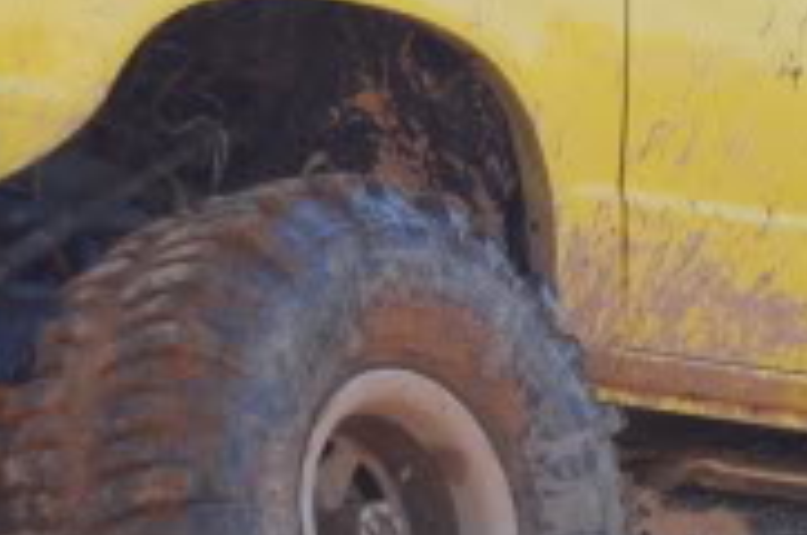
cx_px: 687
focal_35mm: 278
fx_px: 6221
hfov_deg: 7.4
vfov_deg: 4.9
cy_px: 528
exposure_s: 1/400
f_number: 5.3
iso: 400
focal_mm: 42
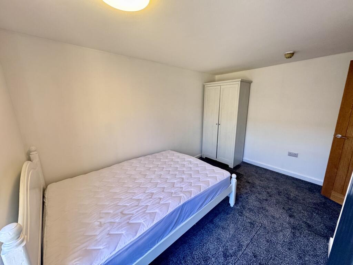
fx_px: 143
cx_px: 176
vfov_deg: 85.7
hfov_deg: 102.1
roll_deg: +0.8
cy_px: 132
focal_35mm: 14
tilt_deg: -12.3
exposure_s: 1/99
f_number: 2.2
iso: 200
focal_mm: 2.22
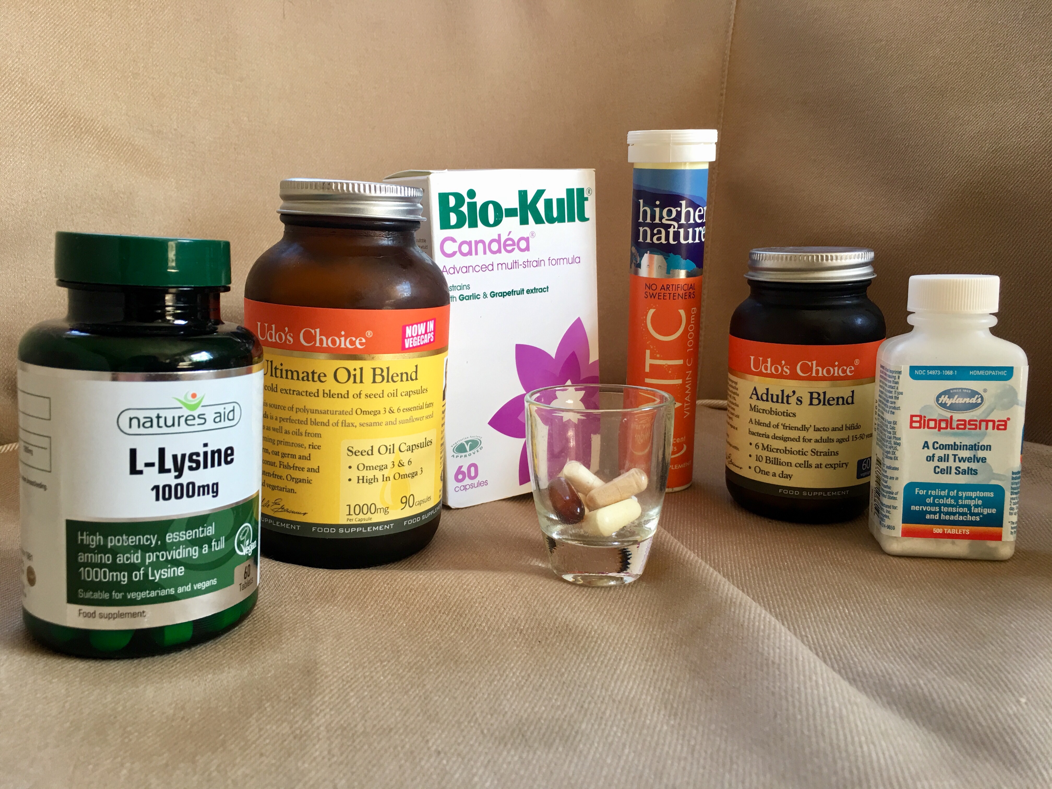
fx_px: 881
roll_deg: -3.2
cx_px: 526
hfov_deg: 61.7
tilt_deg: -7.7
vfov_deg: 48.2
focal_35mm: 29
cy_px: 394
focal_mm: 4.15
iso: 25
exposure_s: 1/33
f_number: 2.2
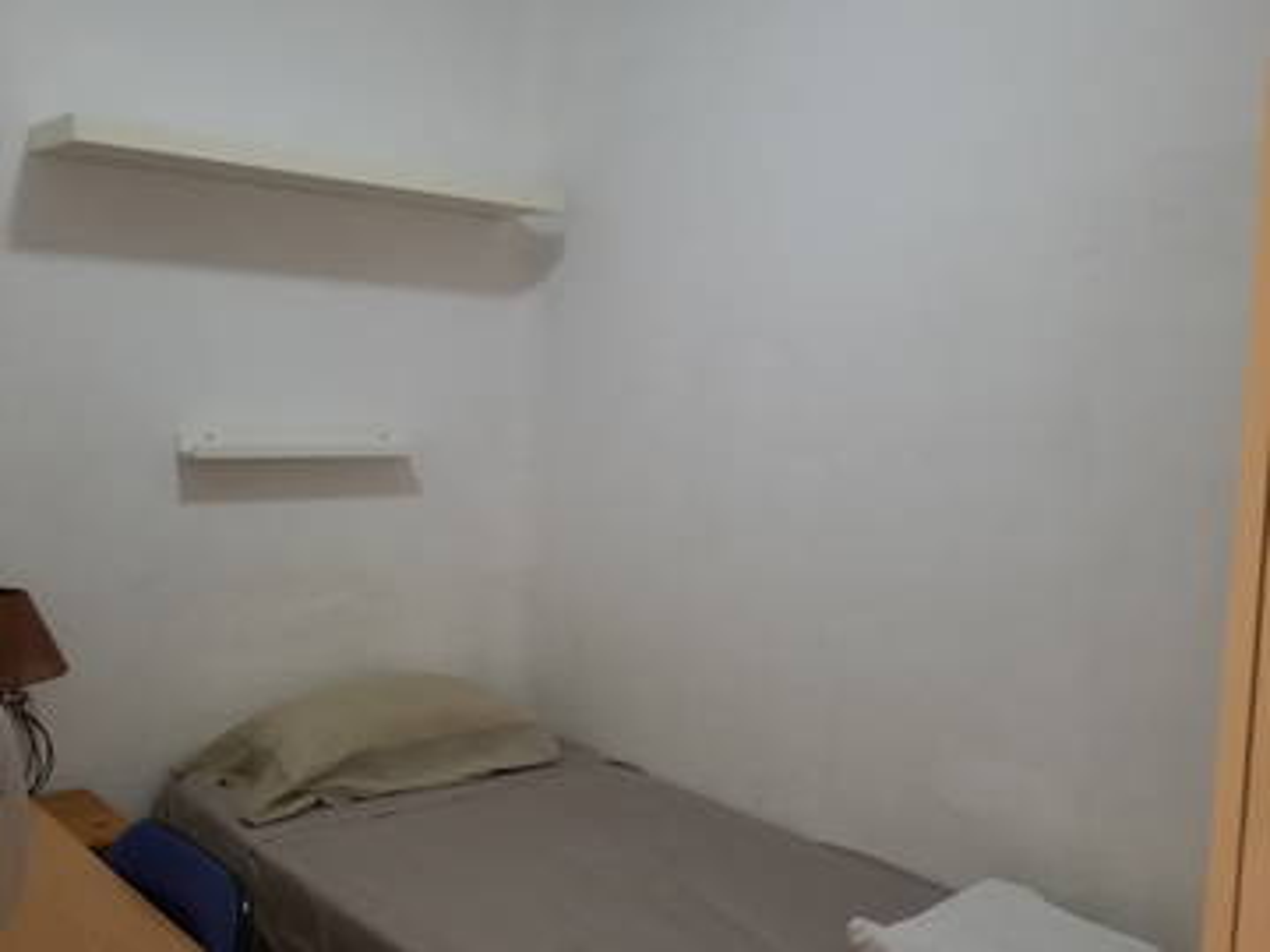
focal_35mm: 26
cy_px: 476
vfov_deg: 53.1
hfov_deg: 67.3
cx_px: 635
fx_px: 954
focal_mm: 4.25
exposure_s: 1/10
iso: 250
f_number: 1.7
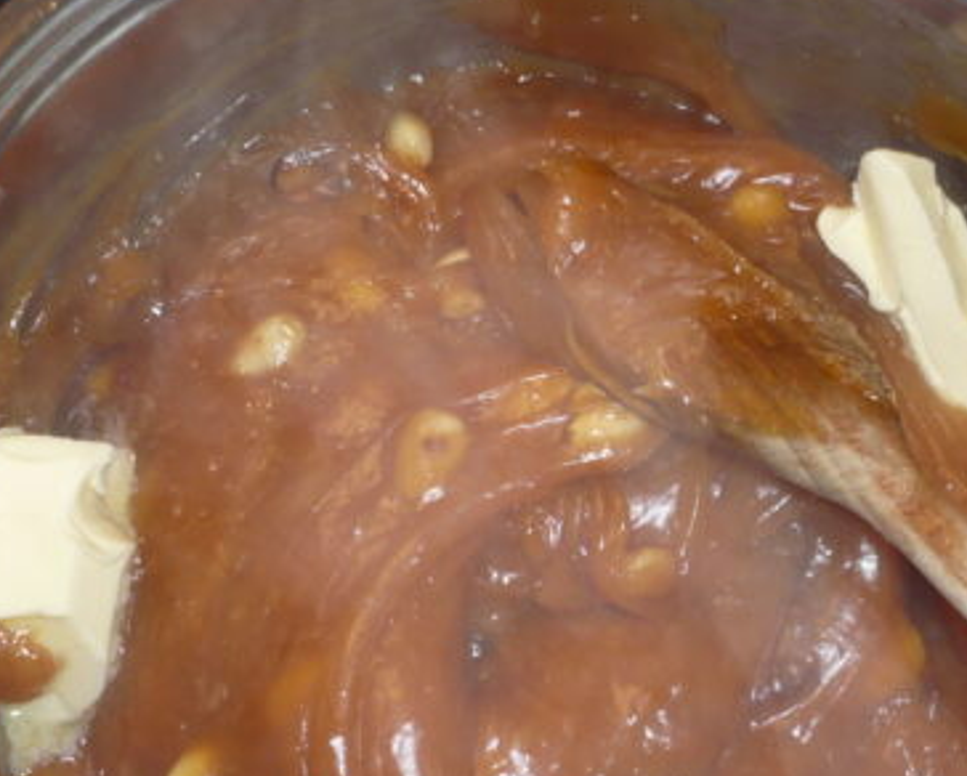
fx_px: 1719
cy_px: 555
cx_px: 648
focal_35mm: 60
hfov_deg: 31.2
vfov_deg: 25.2
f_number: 2.8
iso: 100
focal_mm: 5.8
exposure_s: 1/30
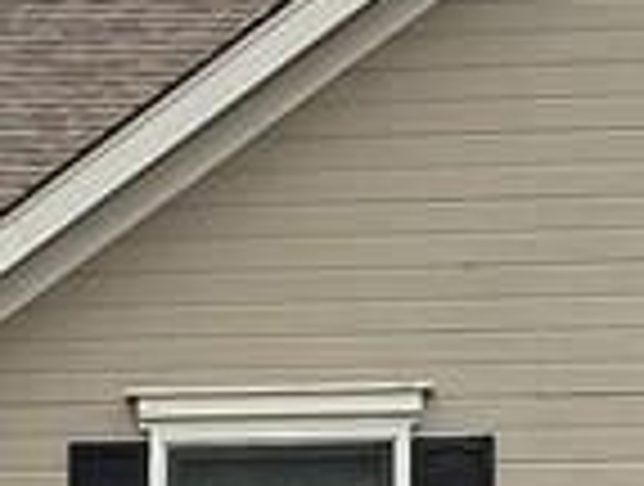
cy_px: 981
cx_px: -5
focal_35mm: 200
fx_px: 3730
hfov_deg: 9.8
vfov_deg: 7.2
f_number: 1.8
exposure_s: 1/593
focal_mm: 3
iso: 25
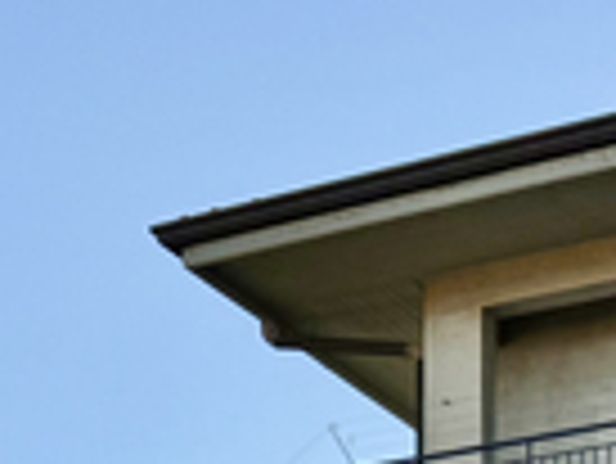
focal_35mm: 132
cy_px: 1214
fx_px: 2351
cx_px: 90
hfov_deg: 14.8
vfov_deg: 9.6
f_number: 1.78
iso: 80
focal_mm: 6.76
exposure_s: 1/3802
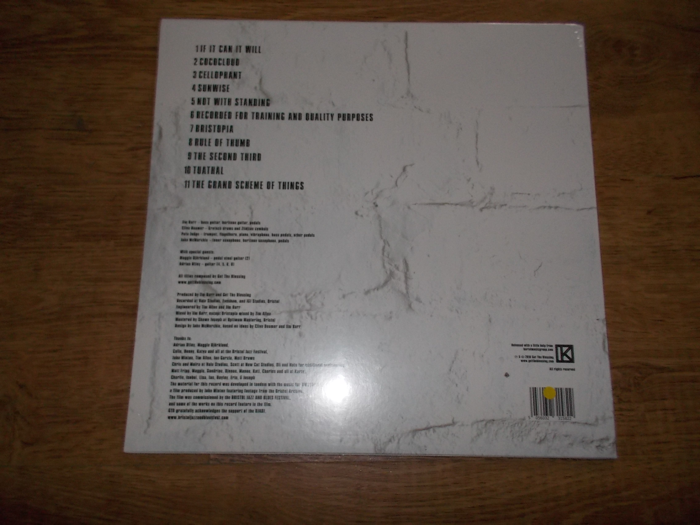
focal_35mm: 29
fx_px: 586
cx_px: 350
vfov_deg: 48.2
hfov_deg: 61.7
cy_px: 262
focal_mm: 4.1
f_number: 3.3
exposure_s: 1/30
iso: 200
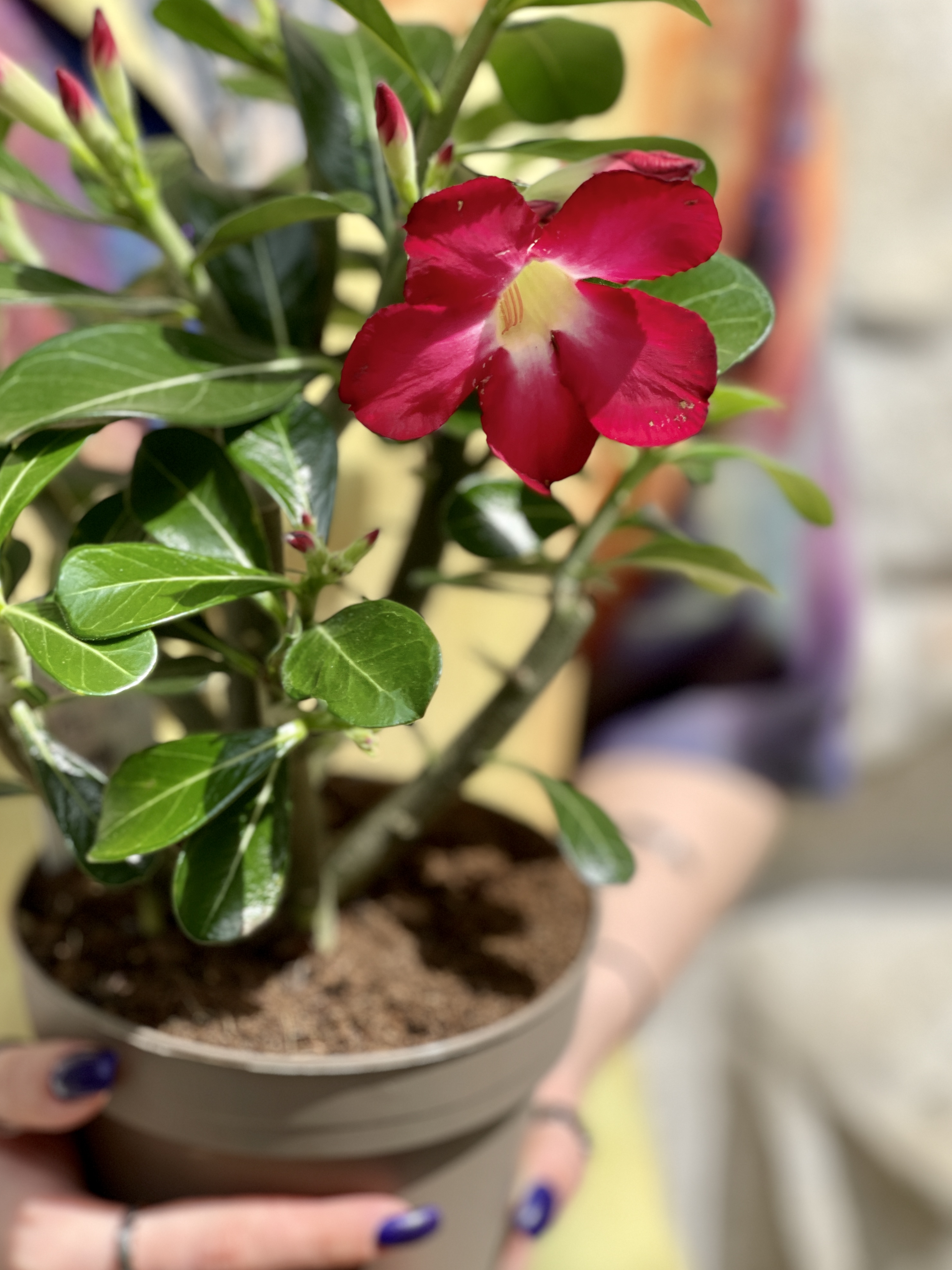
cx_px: 474
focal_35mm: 65
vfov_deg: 29.8
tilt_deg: -13.9
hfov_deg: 22.6
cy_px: 632
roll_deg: +0.3
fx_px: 2384
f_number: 2.2
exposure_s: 1/737
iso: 32
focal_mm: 7.5
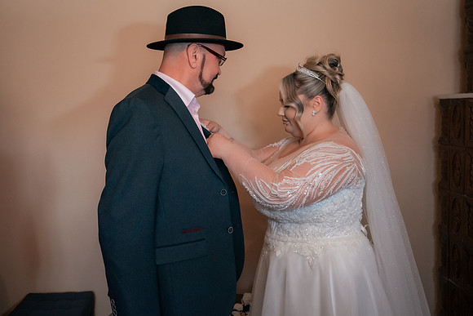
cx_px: 198
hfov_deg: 54.3
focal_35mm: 35
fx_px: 458
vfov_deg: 37.9
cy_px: 141
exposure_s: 1/320
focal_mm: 30
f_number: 2.8
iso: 1600
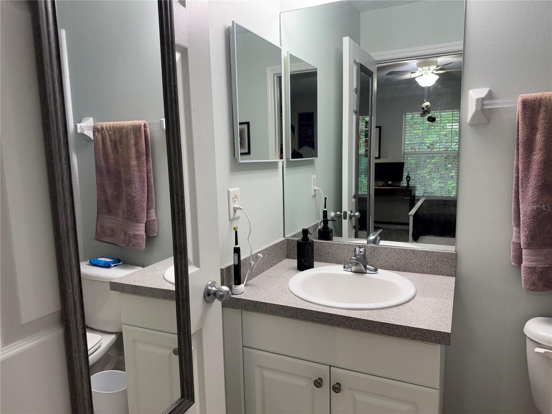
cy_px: 207
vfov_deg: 56.8
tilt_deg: -8.5
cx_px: 276
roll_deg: +1.5
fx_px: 383
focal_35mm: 24
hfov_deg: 71.6
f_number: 1.78
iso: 160
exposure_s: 1/120
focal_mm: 6.76
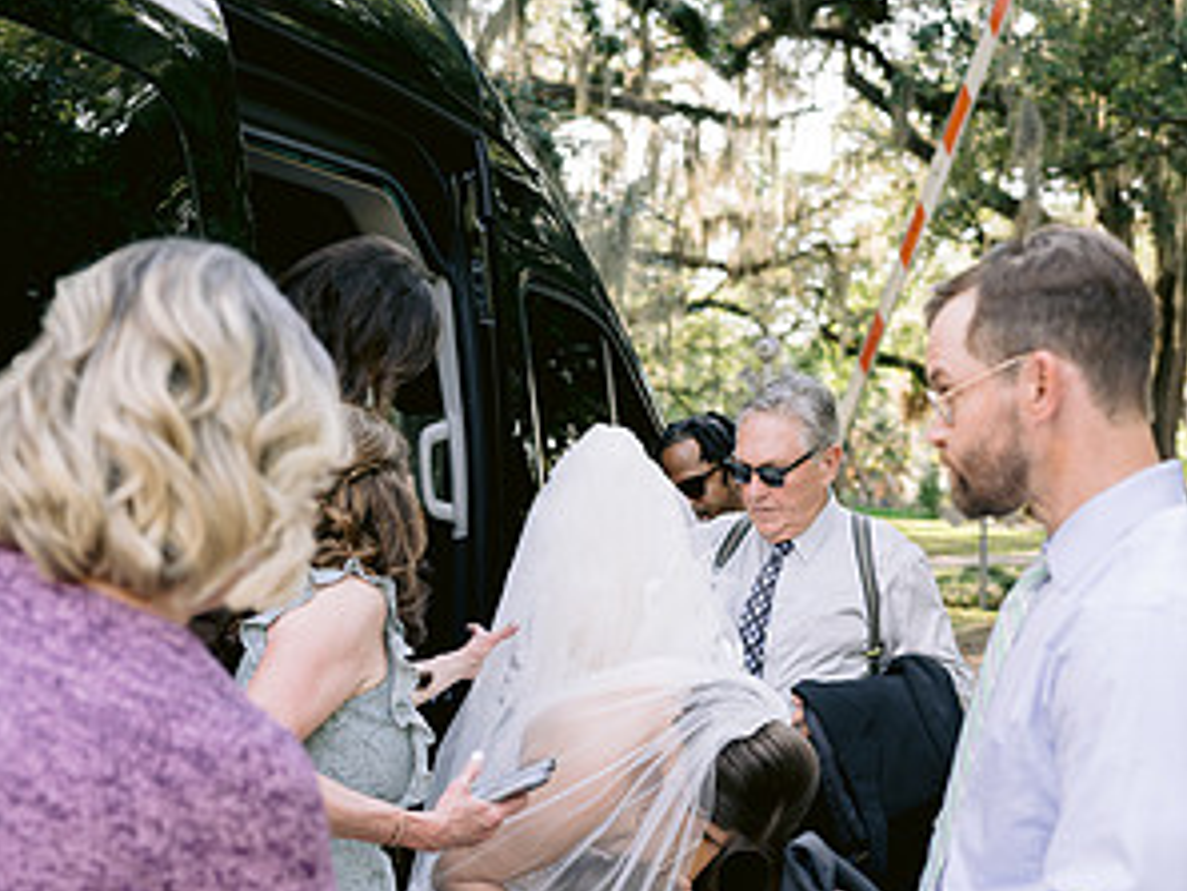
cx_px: 592
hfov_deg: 37.5
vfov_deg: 27.3
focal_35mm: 51
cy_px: 843
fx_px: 1750
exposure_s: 1/250
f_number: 2.8
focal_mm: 35
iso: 250
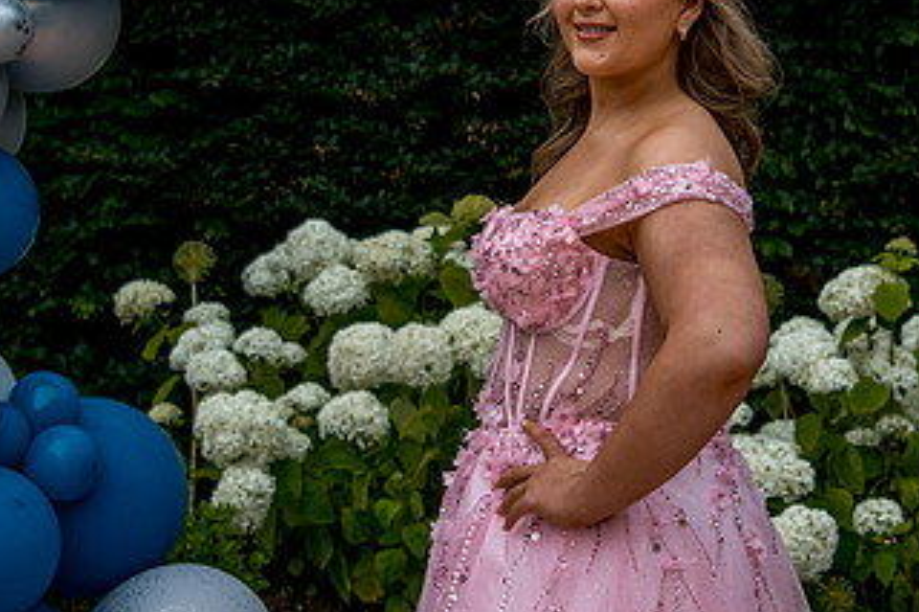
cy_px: 196
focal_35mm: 97
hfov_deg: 21.0
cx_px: 609
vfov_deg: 14.1
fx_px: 2475
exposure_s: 1/250
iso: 125
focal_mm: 38
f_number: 3.5
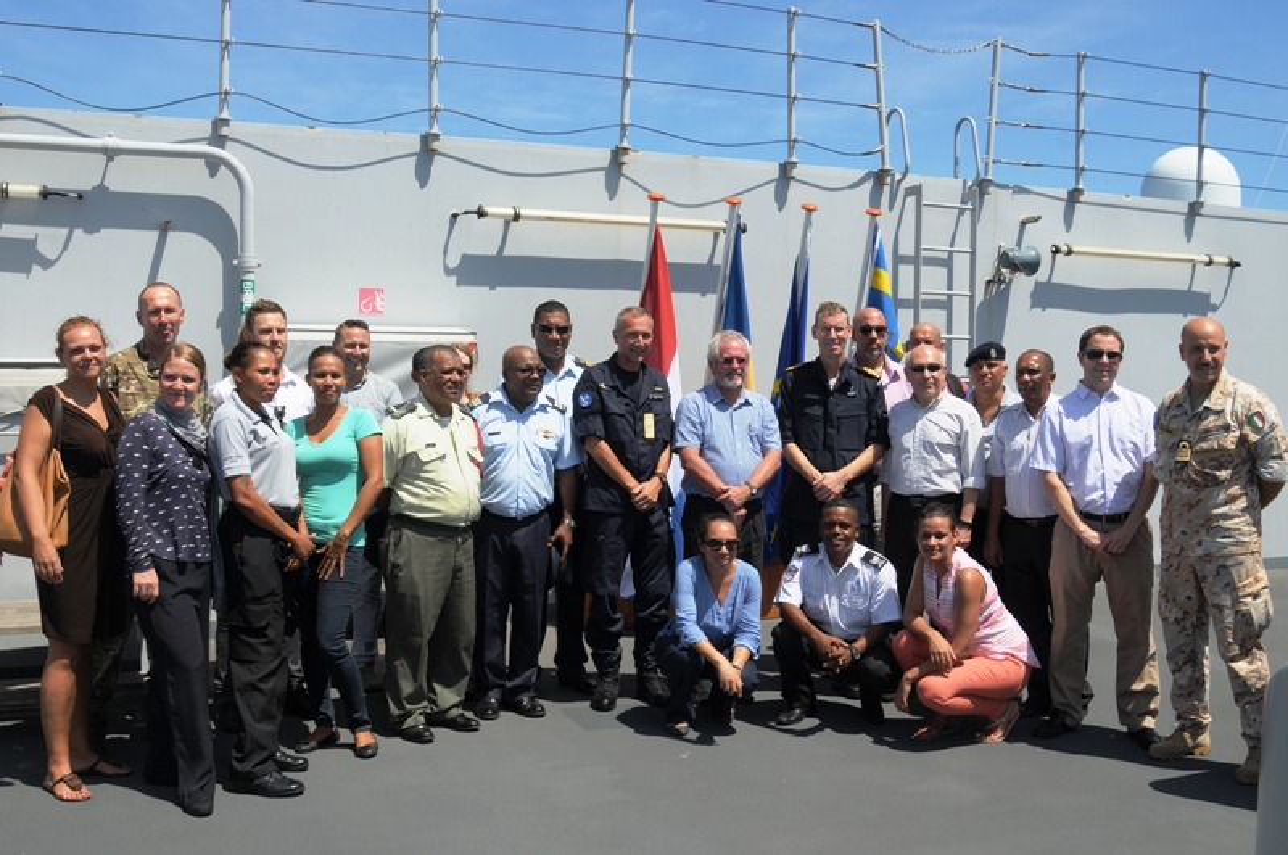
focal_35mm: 36
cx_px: 644
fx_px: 1286
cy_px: 428
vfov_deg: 36.8
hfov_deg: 53.2
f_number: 8
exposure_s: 1/640
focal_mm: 24
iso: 200
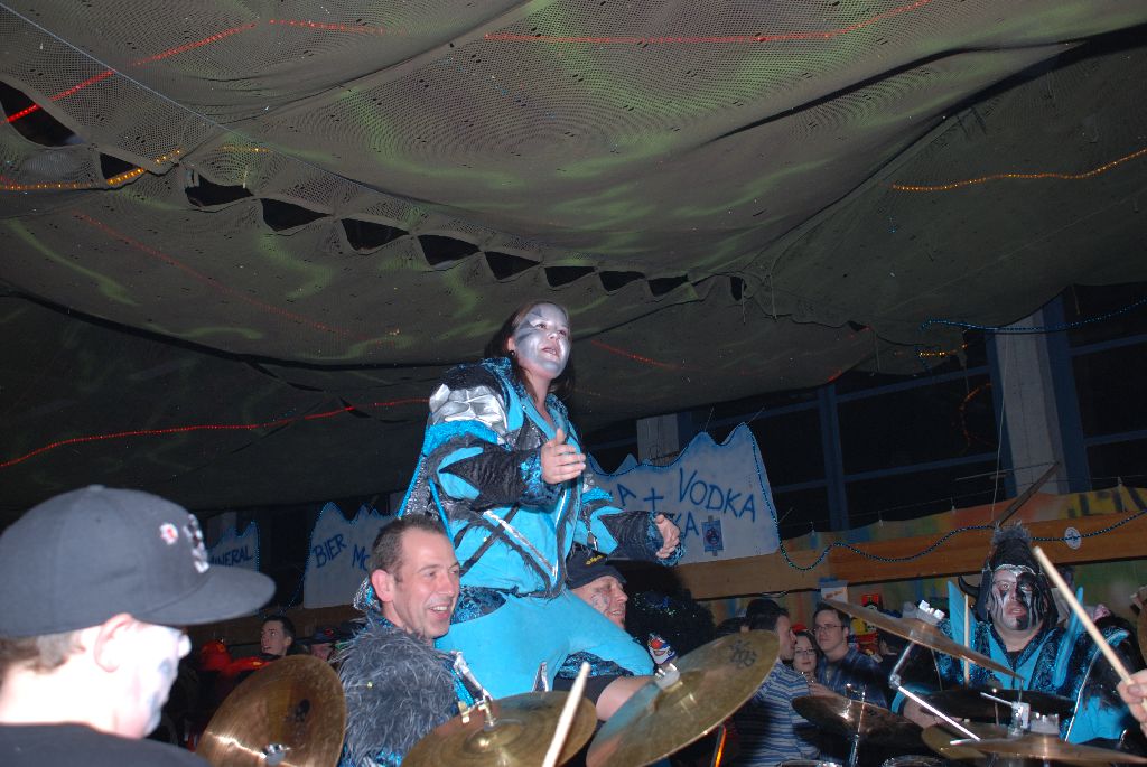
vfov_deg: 37.0
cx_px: 574
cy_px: 384
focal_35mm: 36
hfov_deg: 53.1
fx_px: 1148
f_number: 4
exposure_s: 1/60
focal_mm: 24
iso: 200
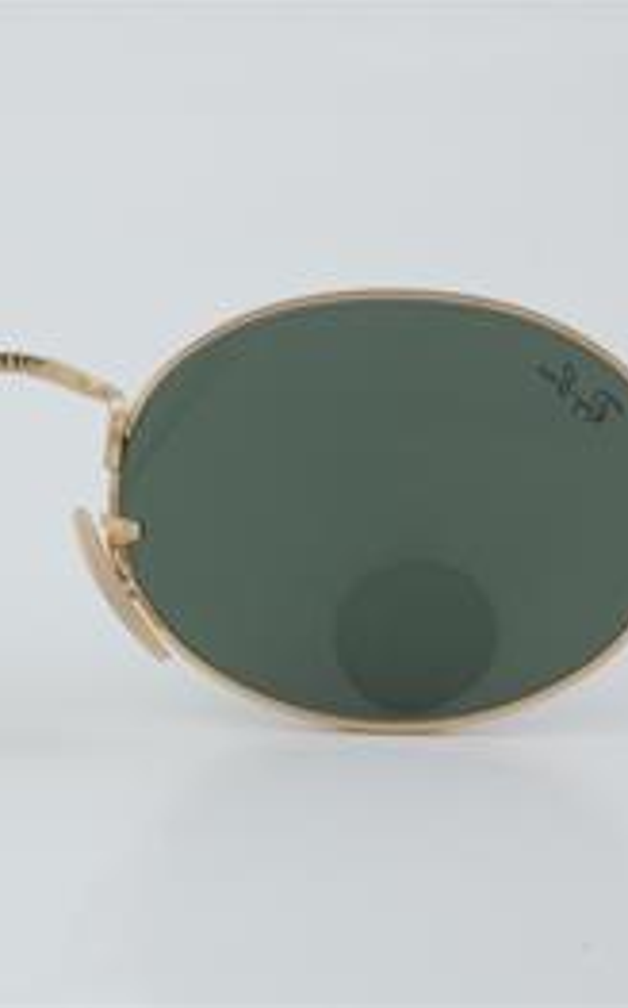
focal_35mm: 128
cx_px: 0
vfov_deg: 16.4
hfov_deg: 10.2
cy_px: 502
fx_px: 3505
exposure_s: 1/4
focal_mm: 55
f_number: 29
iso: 100
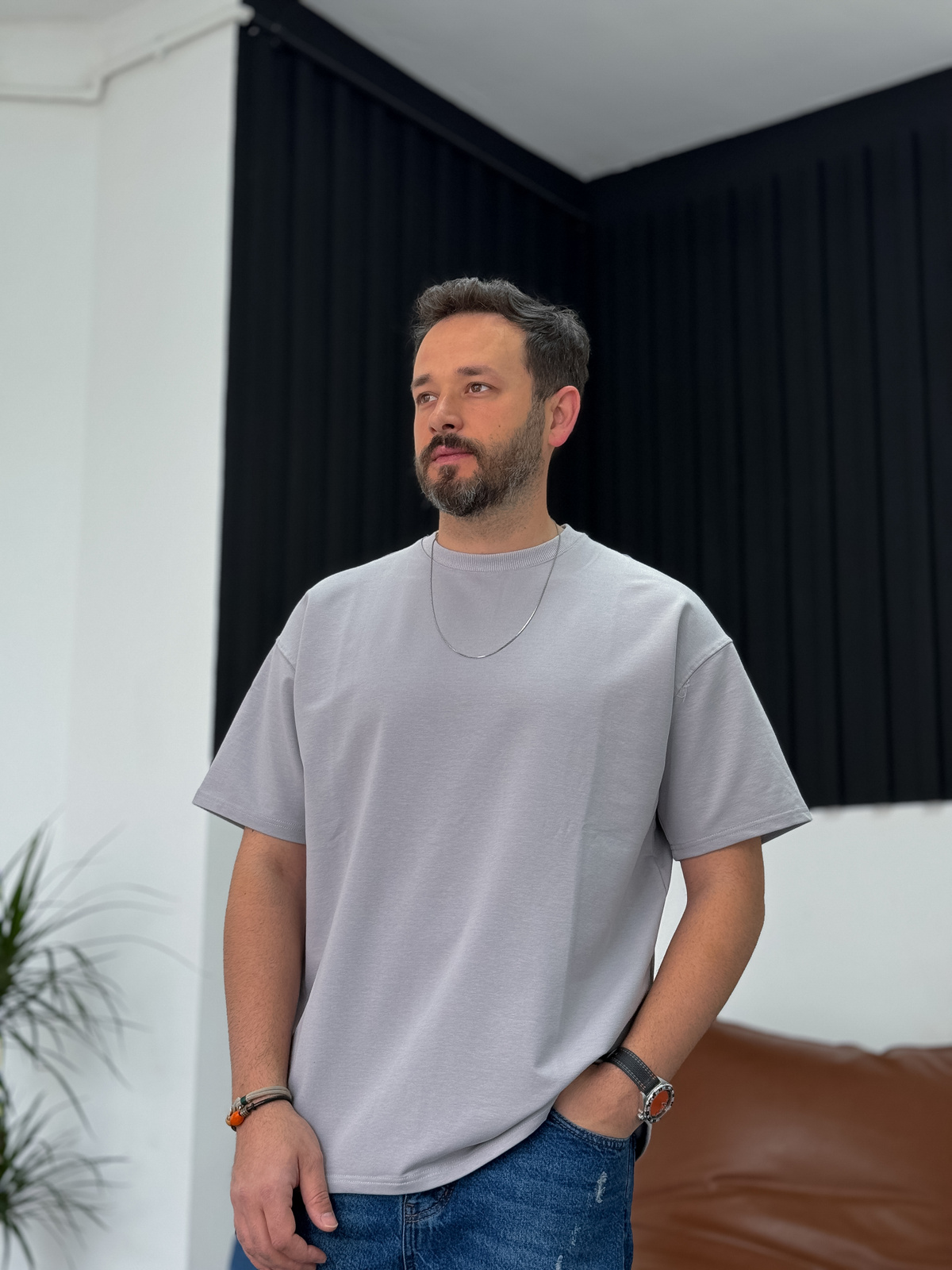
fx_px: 1760
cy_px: 635
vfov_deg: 39.7
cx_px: 476
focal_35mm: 48
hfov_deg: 30.3
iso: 100
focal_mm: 6.86
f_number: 1.8
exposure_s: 1/90
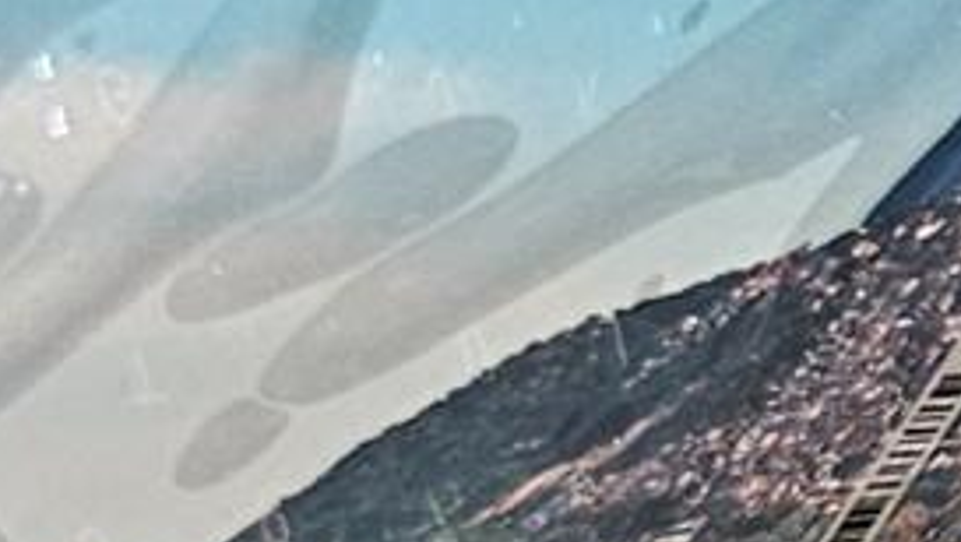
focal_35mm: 235
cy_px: 77
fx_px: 5992
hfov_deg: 8.9
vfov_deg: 5.2
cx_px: 1612
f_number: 1.8
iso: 400
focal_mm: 5.4
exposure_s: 1/100
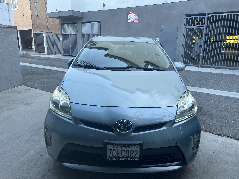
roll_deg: +0.0
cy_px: 90
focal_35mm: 26
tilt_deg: -14.5
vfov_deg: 53.1
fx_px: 180
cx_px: 120
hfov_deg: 67.3
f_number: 1.5
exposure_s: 1/216
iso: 40
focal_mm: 5.7
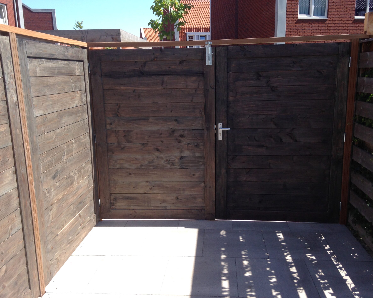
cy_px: 151
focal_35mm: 35
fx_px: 386
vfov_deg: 42.2
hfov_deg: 51.5
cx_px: 189
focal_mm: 4.12
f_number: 2.4
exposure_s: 1/630
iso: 50
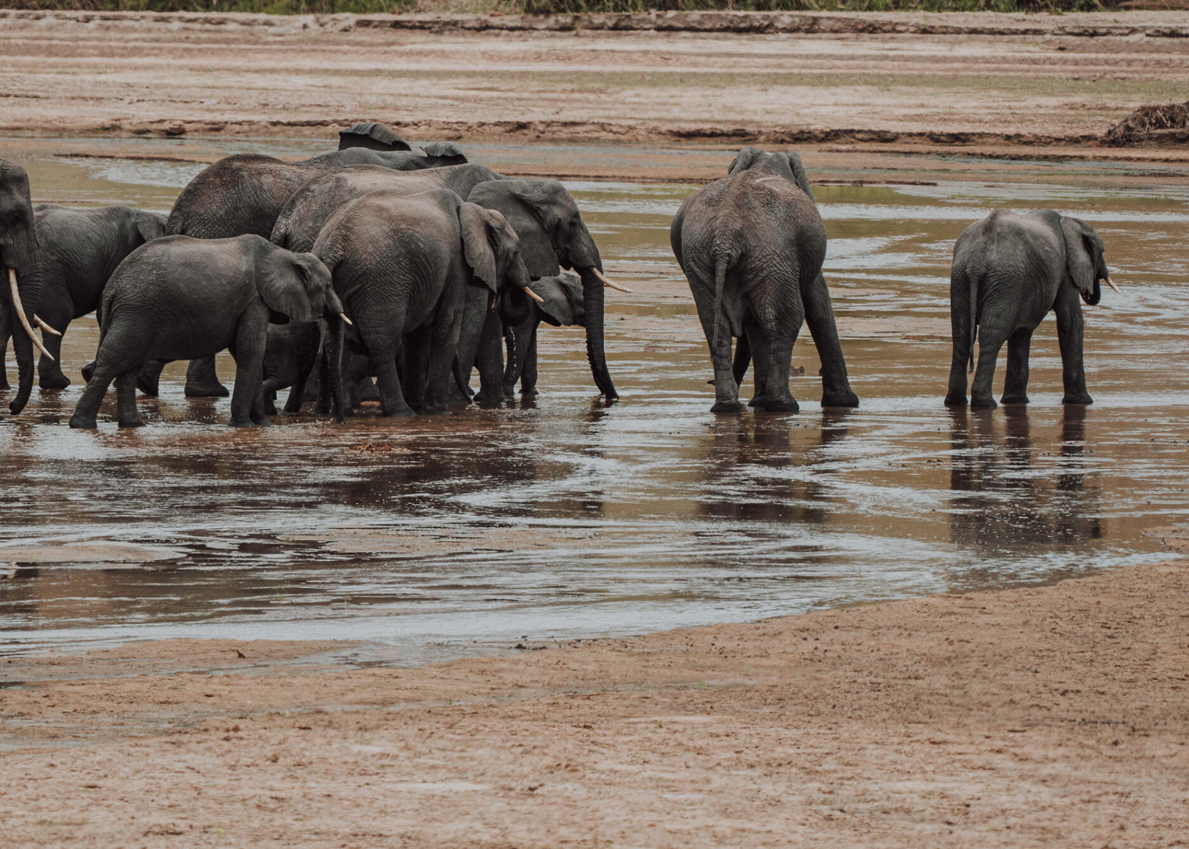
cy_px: 273
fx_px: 30019
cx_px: 419
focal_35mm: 889
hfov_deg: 2.3
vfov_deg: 1.6
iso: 400
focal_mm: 600
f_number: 6.3
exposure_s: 1/1000
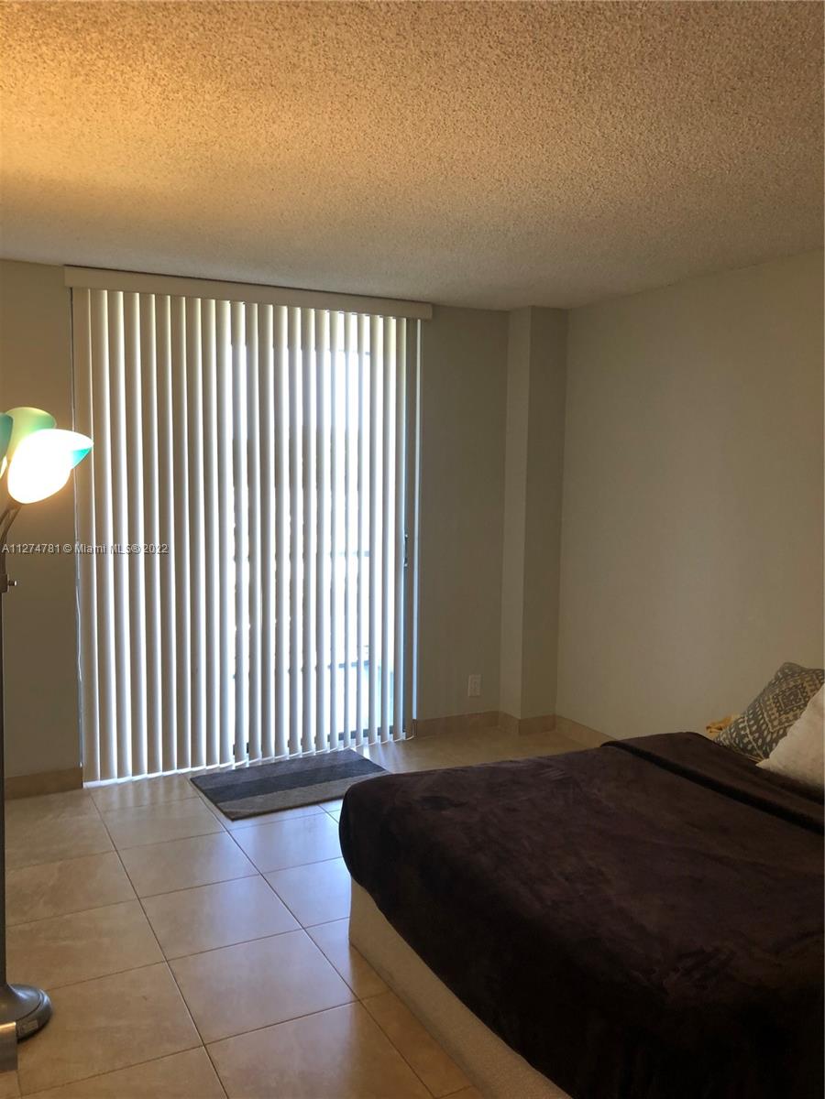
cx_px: 412
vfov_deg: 63.4
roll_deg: -0.7
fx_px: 890
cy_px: 550
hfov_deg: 49.7
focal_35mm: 28
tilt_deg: -4.6
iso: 40
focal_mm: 3.99
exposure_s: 1/24
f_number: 1.8
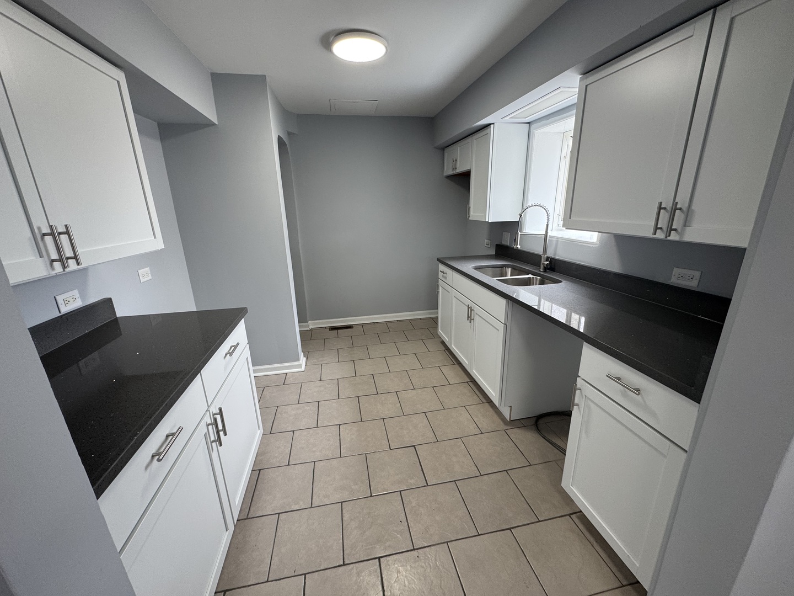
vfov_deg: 85.7
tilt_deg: -16.8
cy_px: 298
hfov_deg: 102.1
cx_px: 397
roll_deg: +1.2
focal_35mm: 14
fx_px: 321
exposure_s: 1/99
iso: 100
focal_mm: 2.22
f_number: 2.2
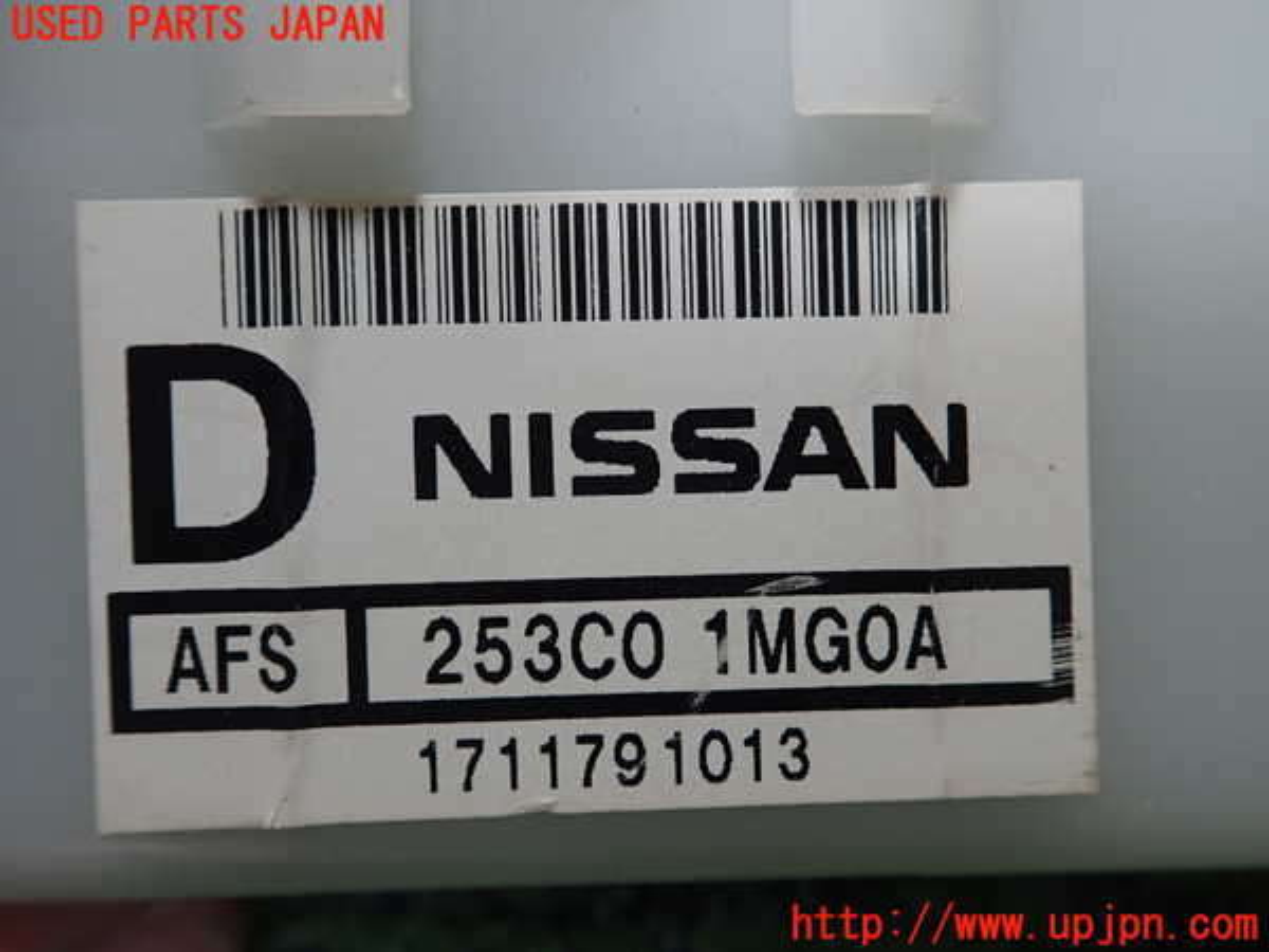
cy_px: 476
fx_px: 1100
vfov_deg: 46.8
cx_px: 634
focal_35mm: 30
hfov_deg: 60.0
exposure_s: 1/125
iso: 250
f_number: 2.3
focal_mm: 5.5
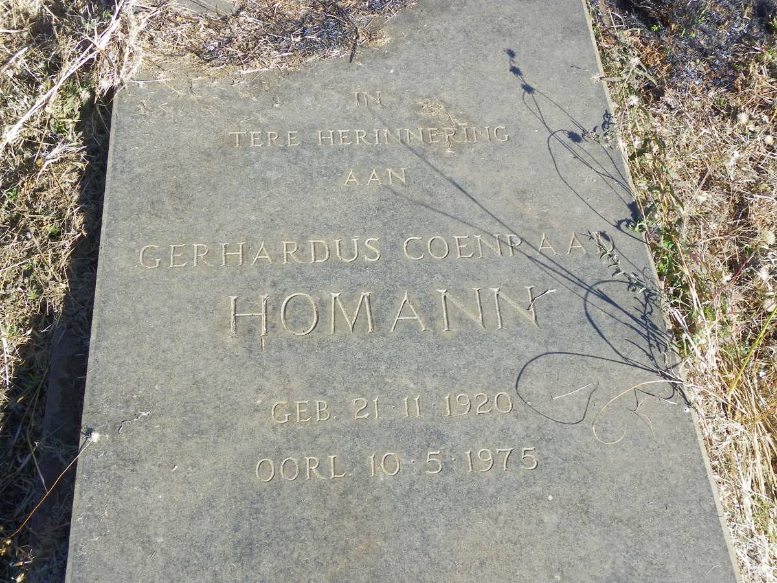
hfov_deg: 38.2
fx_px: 1122
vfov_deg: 29.1
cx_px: 388
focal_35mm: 50
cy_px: 292
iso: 64
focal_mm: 8.9
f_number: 4
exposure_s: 1/200
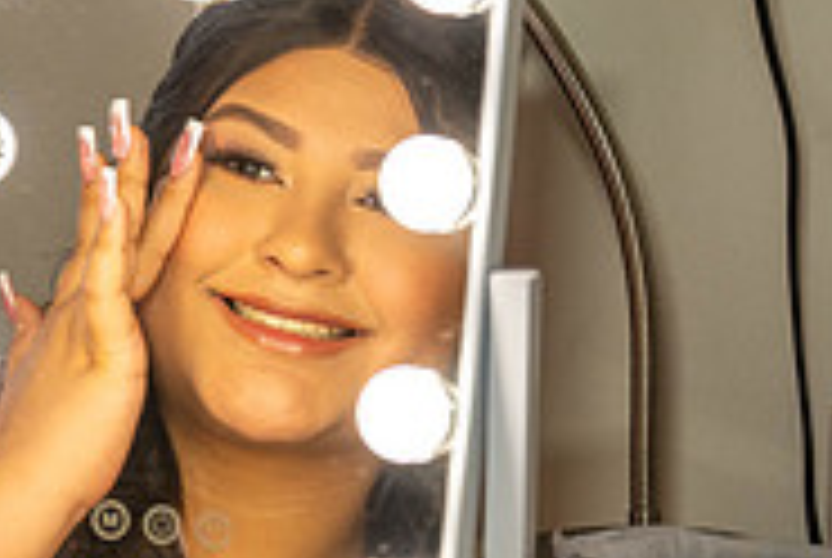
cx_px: -337
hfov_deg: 9.2
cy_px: 421
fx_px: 5069
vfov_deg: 6.3
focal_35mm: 219
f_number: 2.8
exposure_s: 1/200
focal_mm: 70
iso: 500
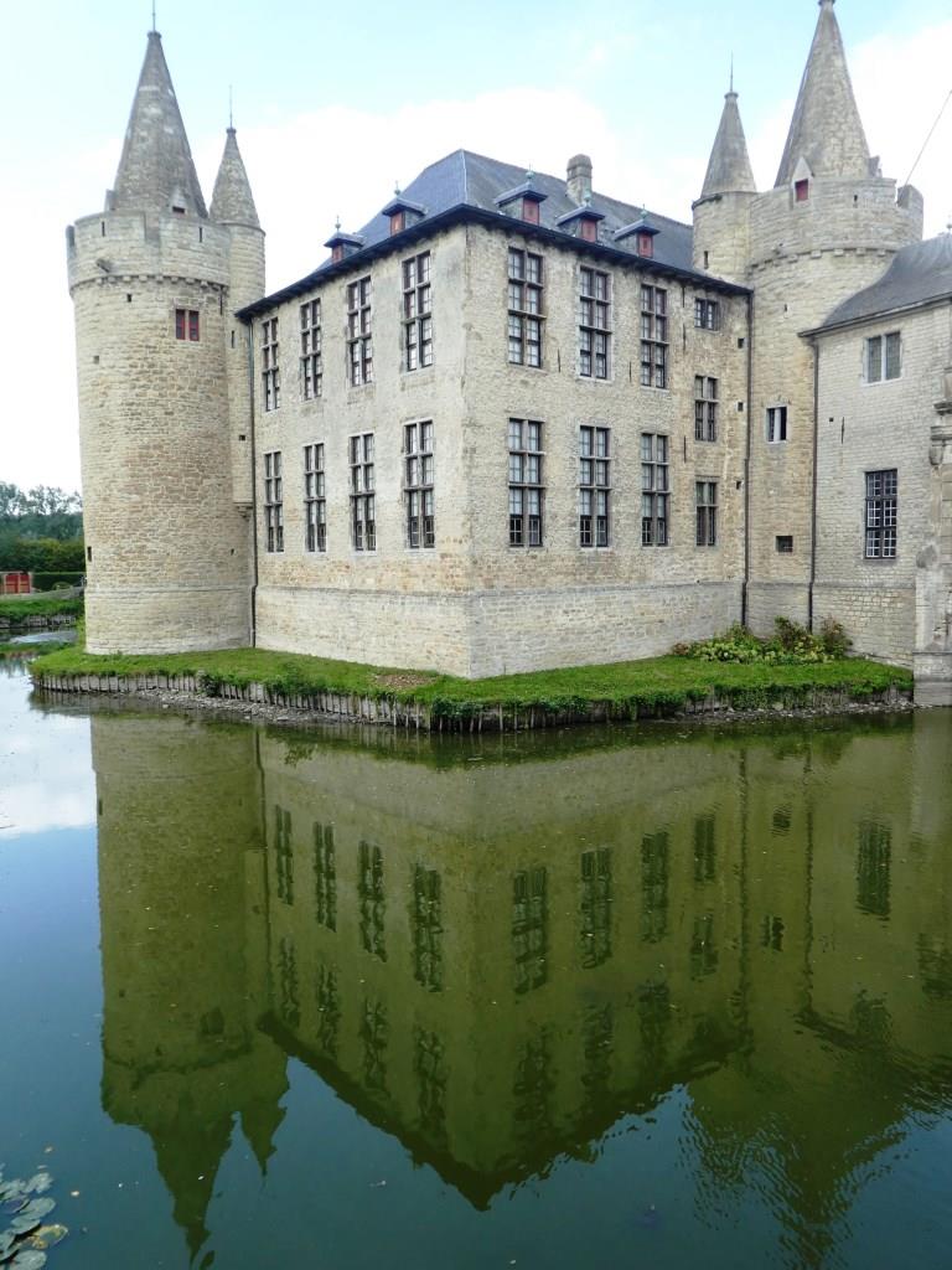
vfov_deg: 71.6
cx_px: 476
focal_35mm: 24
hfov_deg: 56.8
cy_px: 635
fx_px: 880
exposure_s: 1/250
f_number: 3.3
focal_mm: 4.3
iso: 80
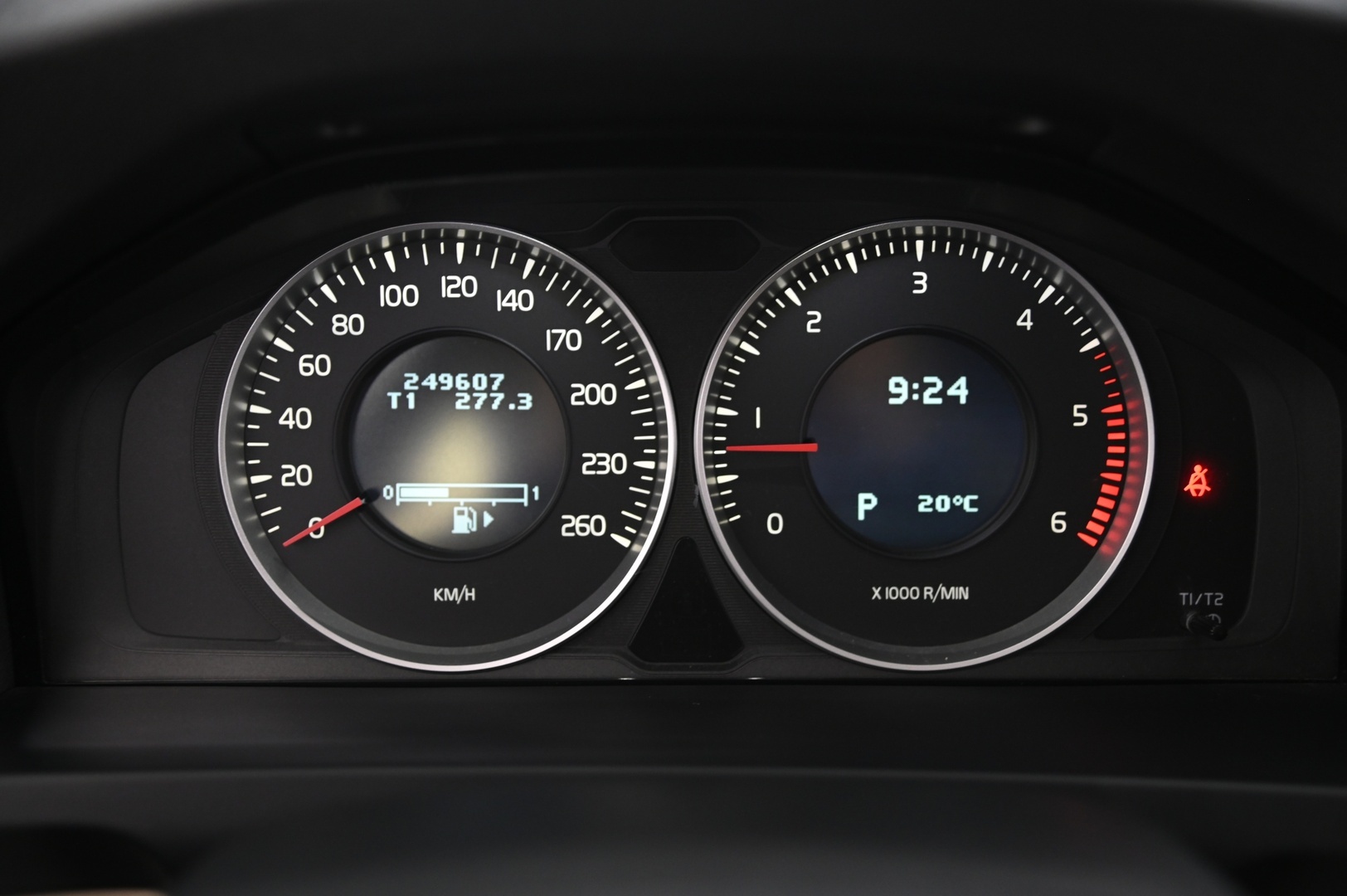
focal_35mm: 48
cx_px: 674
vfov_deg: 28.0
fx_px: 1794
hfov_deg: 41.1
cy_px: 448
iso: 2000
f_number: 4
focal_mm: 48
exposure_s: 1/15
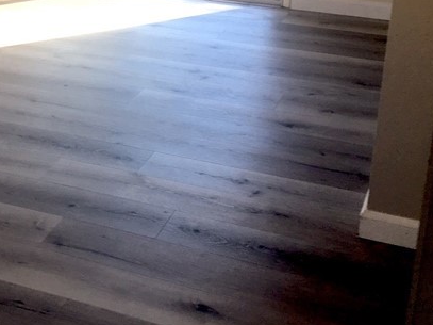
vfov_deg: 19.9
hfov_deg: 25.5
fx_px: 913
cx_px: 13
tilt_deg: -21.0
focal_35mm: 73
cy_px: 58
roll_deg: -0.8
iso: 25
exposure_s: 1/60
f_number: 2.2
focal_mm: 4.15
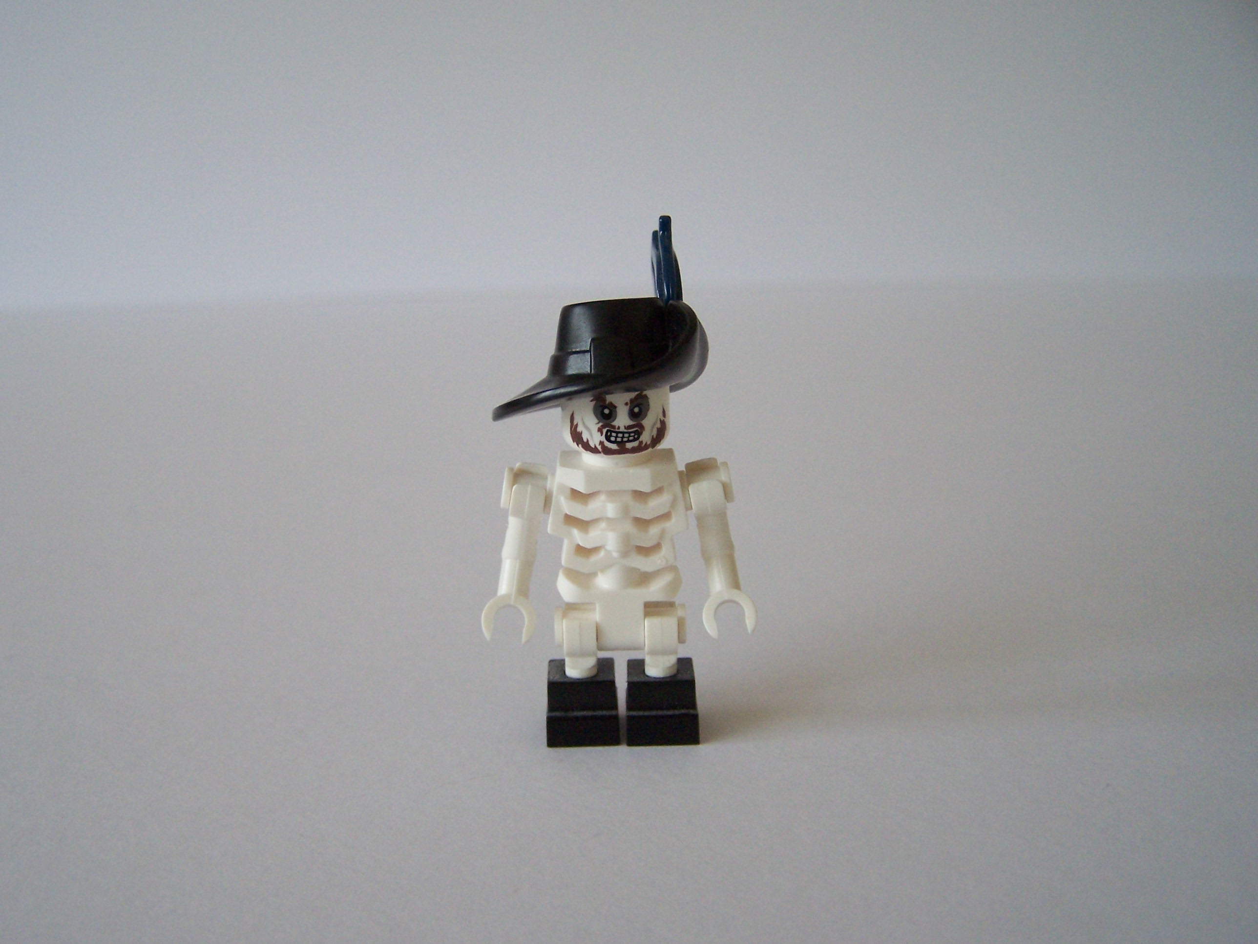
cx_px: 629
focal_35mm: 38
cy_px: 472
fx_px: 1381
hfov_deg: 49.0
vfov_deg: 37.7
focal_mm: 6.3
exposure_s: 1/45
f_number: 2.8
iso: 200
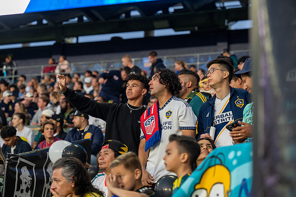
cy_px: 98
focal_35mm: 93
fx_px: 764
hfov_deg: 21.9
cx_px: 148
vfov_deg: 14.7
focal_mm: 93
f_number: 3.5
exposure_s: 1/320
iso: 2000
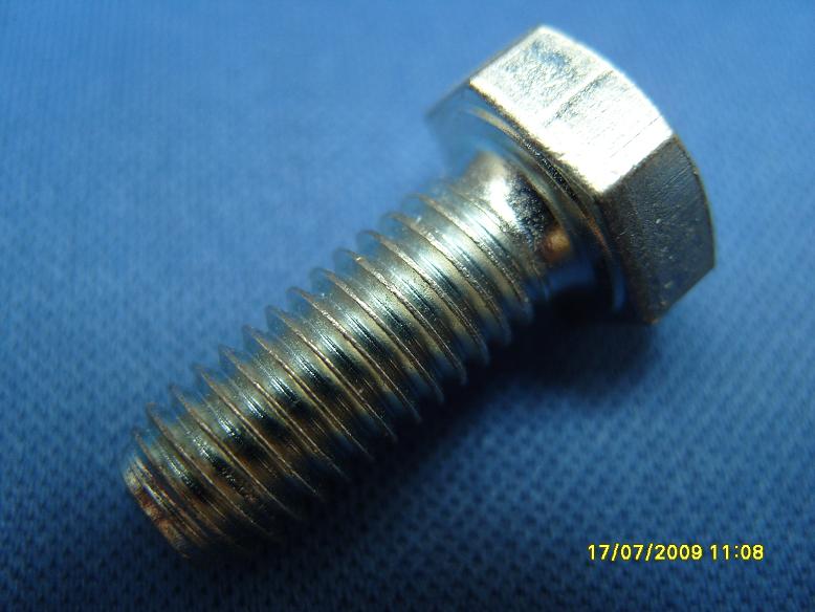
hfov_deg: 52.6
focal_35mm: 35
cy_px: 306
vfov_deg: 40.7
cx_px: 408
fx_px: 824
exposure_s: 1/90
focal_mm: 7.8
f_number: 2.8
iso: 100
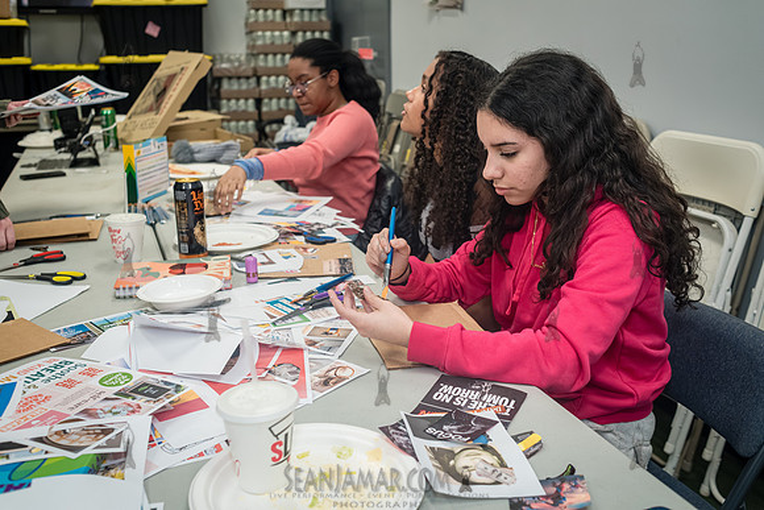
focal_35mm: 35
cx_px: 382
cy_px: 255
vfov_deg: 37.9
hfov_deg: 54.4
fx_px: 743
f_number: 4.5
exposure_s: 1/320
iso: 2500
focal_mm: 35
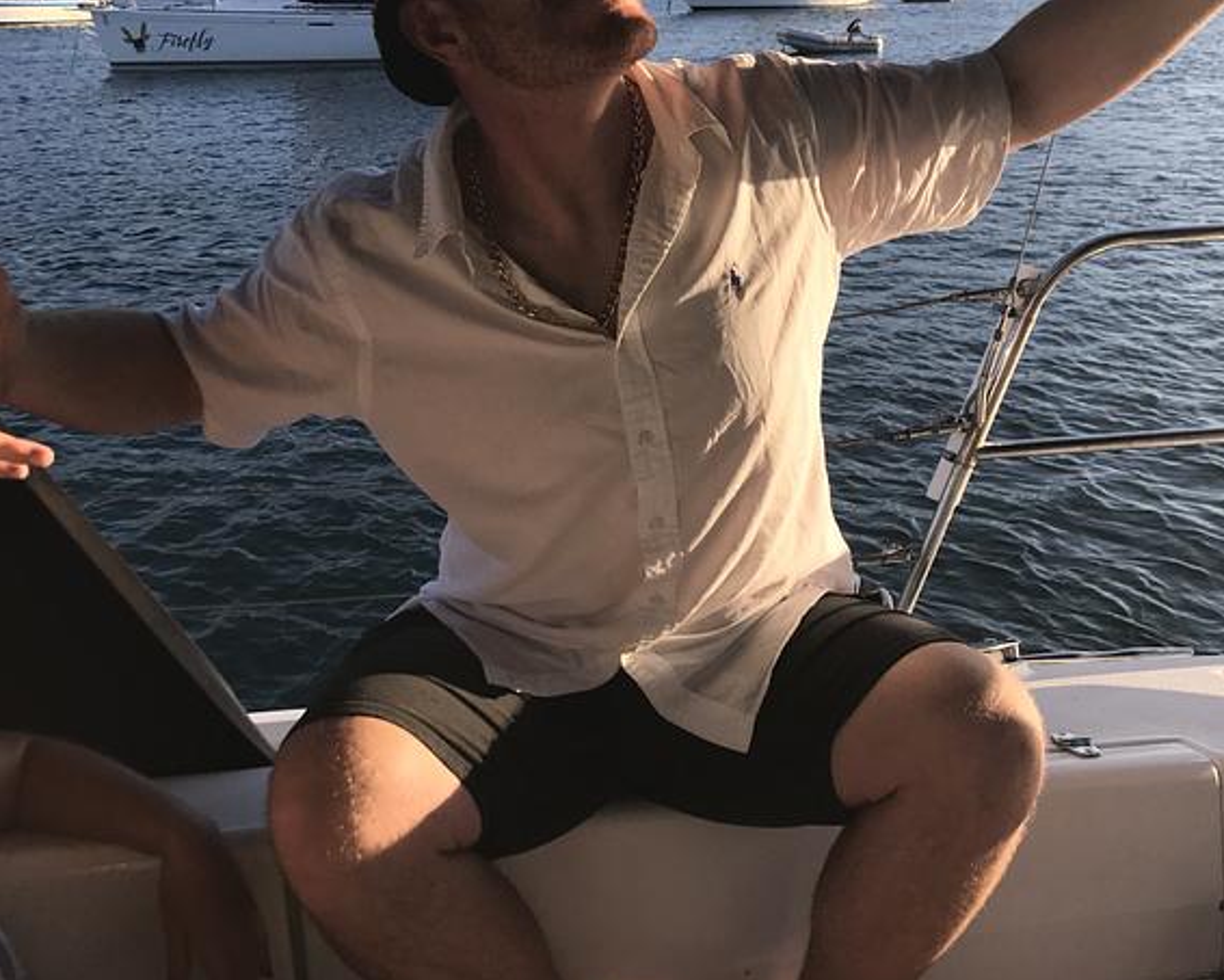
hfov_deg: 58.7
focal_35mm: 30
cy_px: 503
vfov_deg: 48.5
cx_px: 634
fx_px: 1087
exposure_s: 1/1597
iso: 20
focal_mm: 3.99
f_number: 1.8
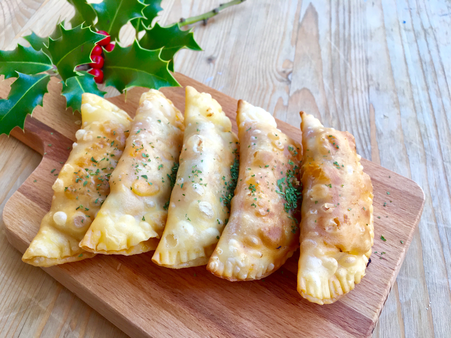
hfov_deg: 61.7
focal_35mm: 29
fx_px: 378
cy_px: 169
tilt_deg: -52.2
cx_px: 226
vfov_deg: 48.2
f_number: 2.2
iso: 40
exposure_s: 1/100
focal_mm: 4.15
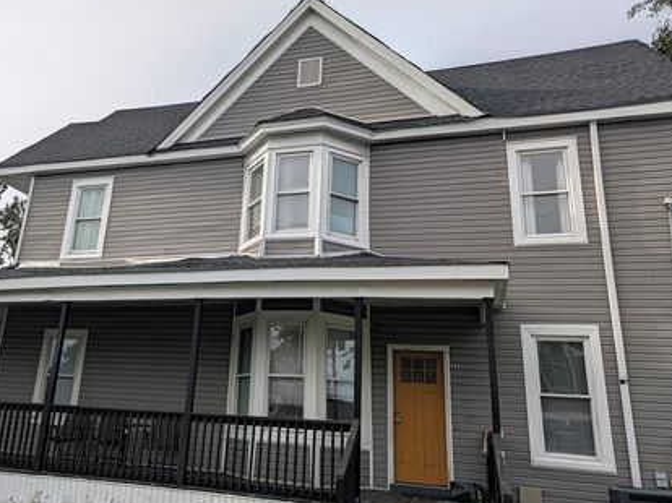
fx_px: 563
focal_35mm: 29
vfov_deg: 48.2
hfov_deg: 61.2
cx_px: 271
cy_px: 236
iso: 23
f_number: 1.68
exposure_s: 1/1203
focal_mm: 6.9
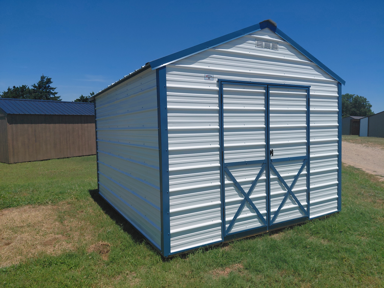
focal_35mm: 25
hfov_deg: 69.4
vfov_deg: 54.9
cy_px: 144
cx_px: 192
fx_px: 277
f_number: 1.8
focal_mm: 4.69
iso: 50
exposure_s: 1/5285
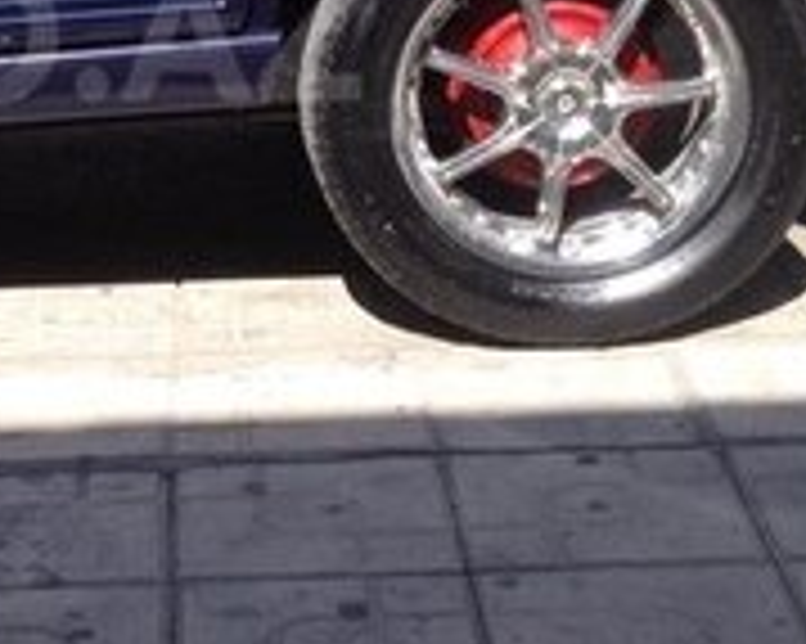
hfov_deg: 14.9
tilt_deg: -17.0
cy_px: 34
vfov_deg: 12.1
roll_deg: +5.8
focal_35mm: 126
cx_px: -99
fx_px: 3004
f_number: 2.4
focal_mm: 4.28
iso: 50
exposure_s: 1/863
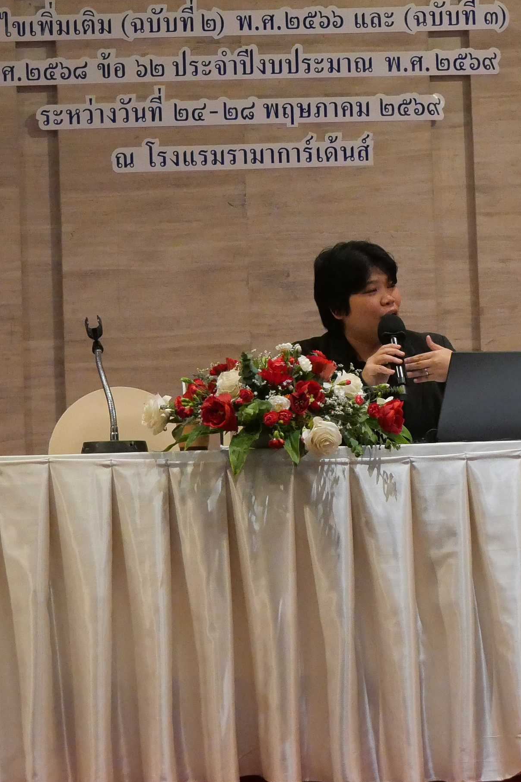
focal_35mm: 115
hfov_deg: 11.9
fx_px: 2496
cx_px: 318
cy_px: 271
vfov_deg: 17.8
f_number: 5.6
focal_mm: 27
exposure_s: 1/125
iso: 3200
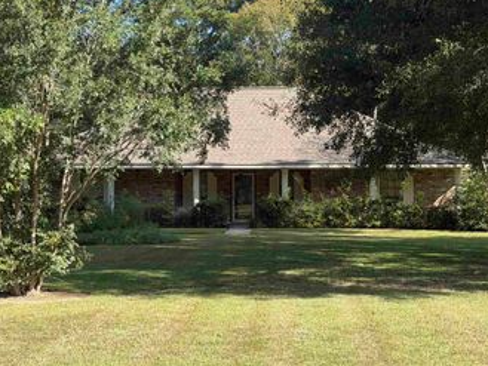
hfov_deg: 26.6
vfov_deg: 20.2
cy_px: 149
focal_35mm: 73
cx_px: 271
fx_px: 1029
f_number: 1.78
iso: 64
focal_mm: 6.76
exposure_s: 1/1307
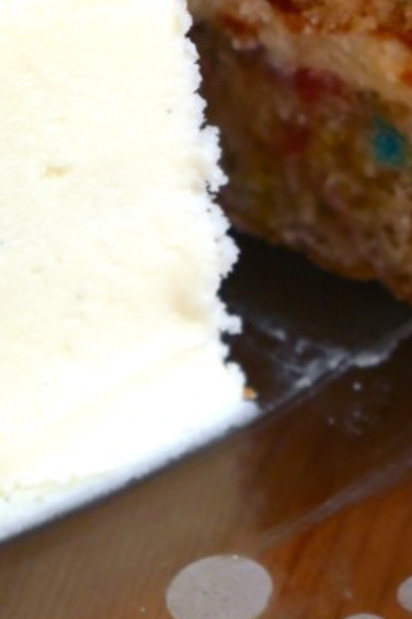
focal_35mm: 232
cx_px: 397
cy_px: 8
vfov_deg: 8.8
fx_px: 3986
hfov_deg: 5.9
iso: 200
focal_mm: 42
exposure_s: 1/80
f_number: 5.6
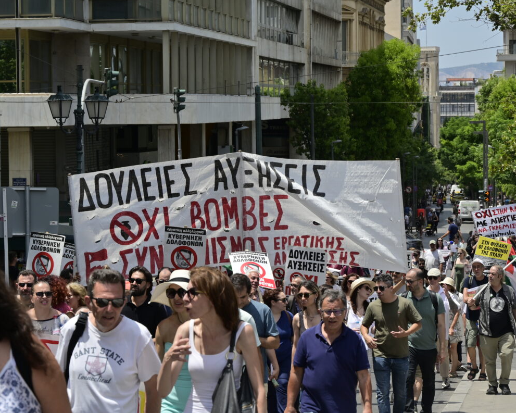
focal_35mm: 117
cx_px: 261
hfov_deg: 16.4
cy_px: 207
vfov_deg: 13.2
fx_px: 1787
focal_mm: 103
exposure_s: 1/500
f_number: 10
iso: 200
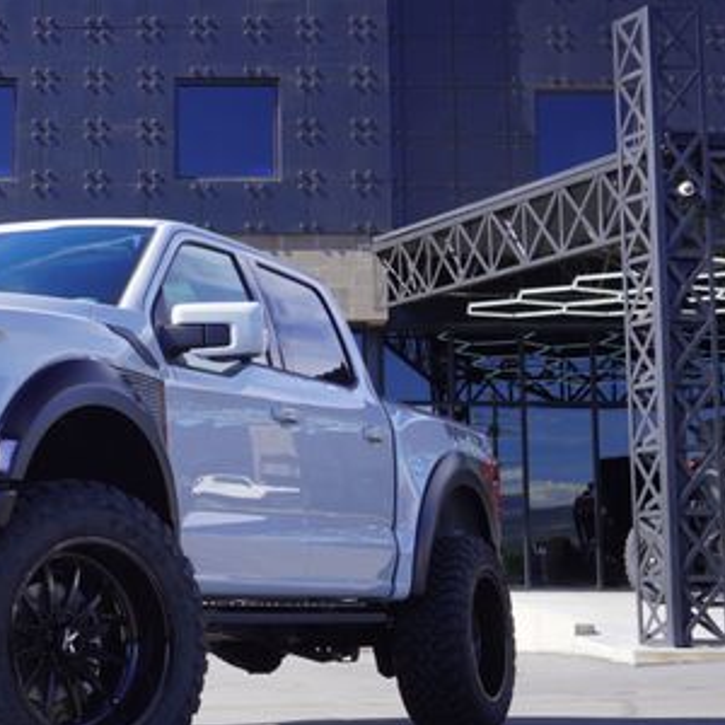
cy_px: 319
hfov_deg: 21.4
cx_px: 48
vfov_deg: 21.9
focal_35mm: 79
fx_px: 1870
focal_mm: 29
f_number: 8
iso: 100
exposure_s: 1/100
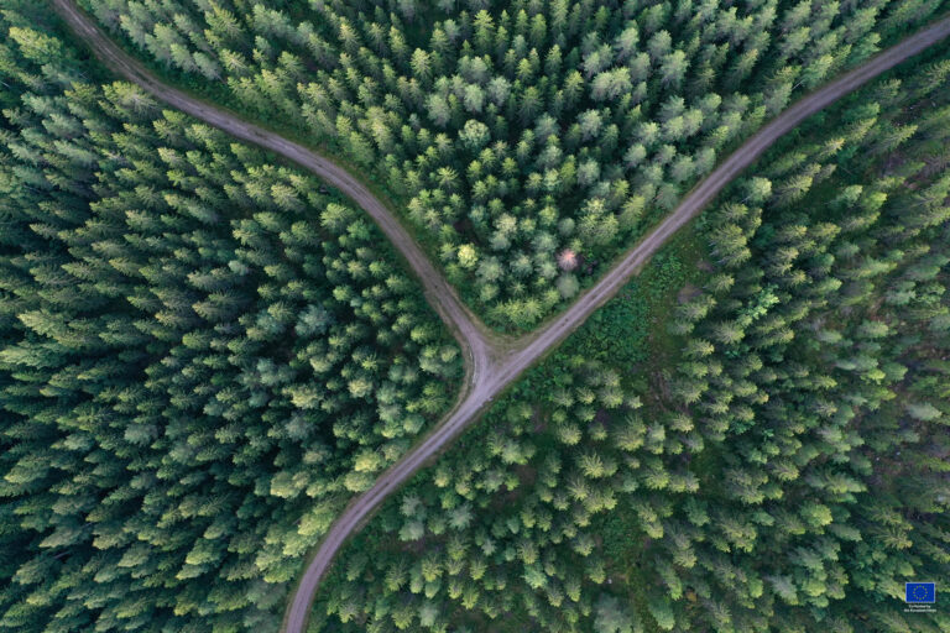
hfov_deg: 65.5
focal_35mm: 28
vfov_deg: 46.4
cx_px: 475
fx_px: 739
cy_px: 316
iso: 640
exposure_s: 1/15
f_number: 2.8
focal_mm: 10.3
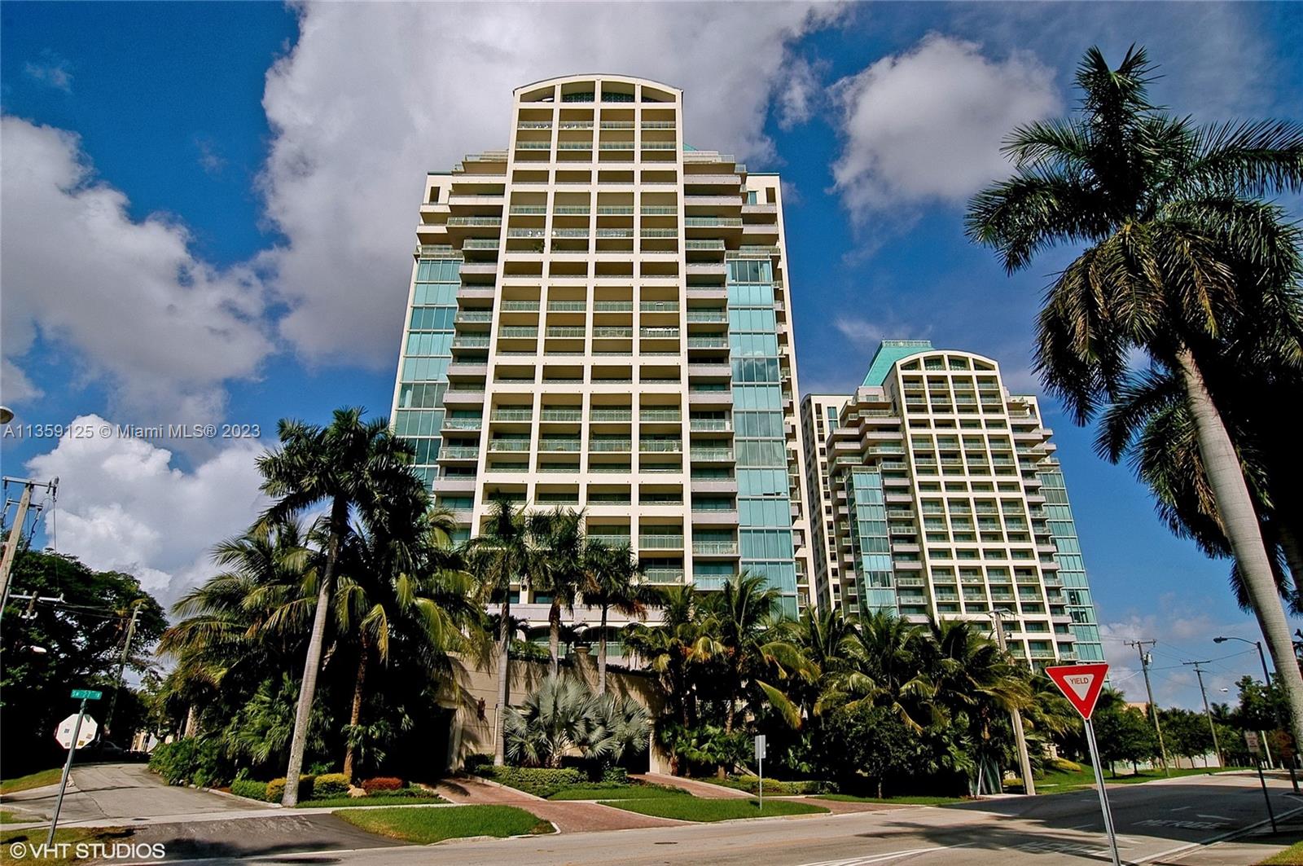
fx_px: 759
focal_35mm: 21
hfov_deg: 81.3
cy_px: 433
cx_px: 652
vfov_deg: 59.4
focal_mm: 14
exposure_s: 1/1250
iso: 200
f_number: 8
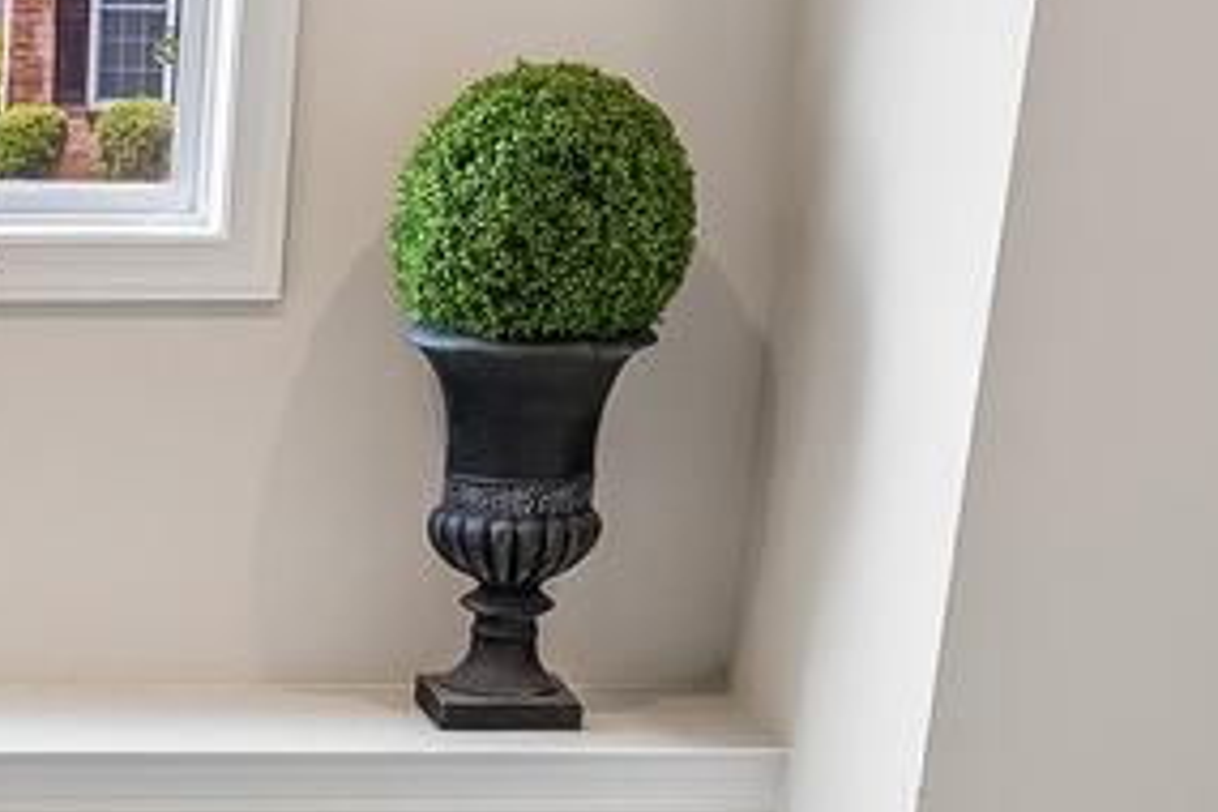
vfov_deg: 10.6
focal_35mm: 115
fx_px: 3891
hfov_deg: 16.8
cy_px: 1789
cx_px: -368
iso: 100
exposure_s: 1/2
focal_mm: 16
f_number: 8
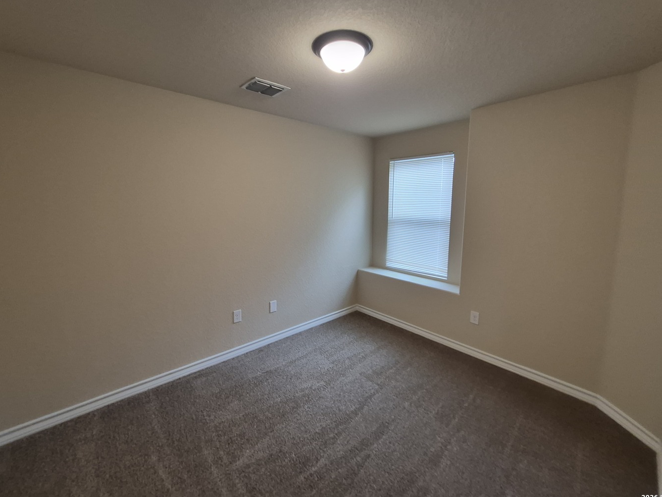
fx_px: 268
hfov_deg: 102.0
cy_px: 234
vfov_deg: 85.6
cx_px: 337
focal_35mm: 14
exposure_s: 1/60
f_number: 2.2
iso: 200
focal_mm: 1.74
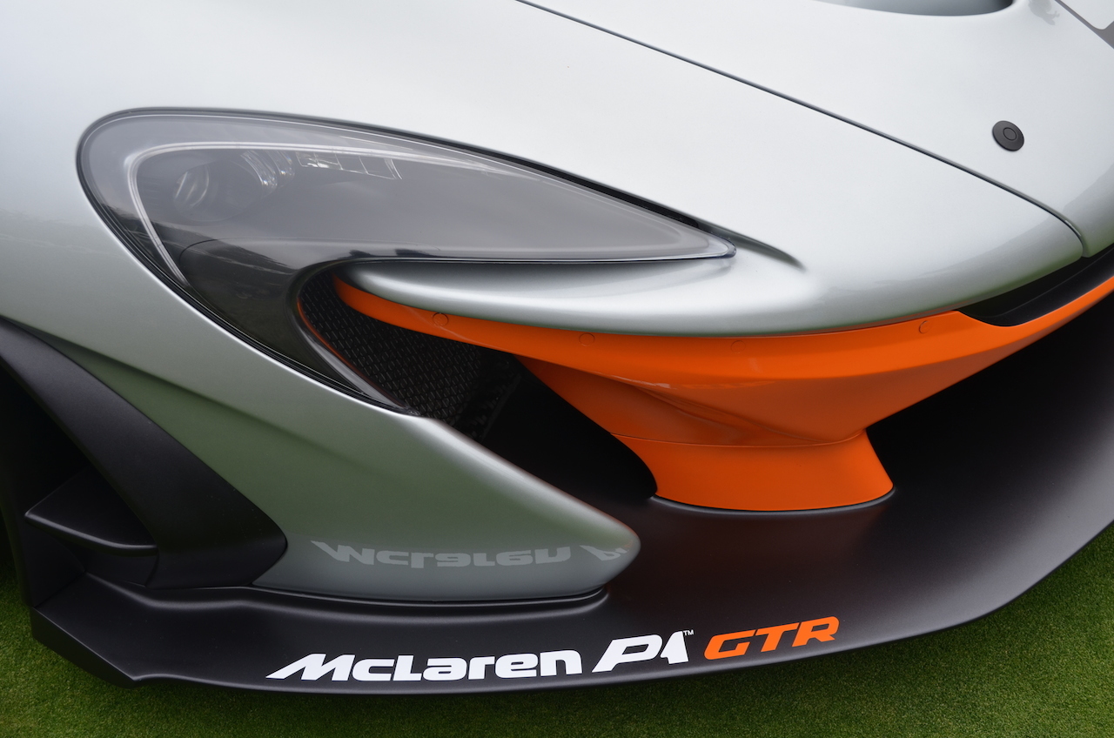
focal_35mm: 48
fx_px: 1482
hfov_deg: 41.2
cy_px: 369
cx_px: 557
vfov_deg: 28.0
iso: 200
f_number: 7.1
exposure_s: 1/200
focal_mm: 32
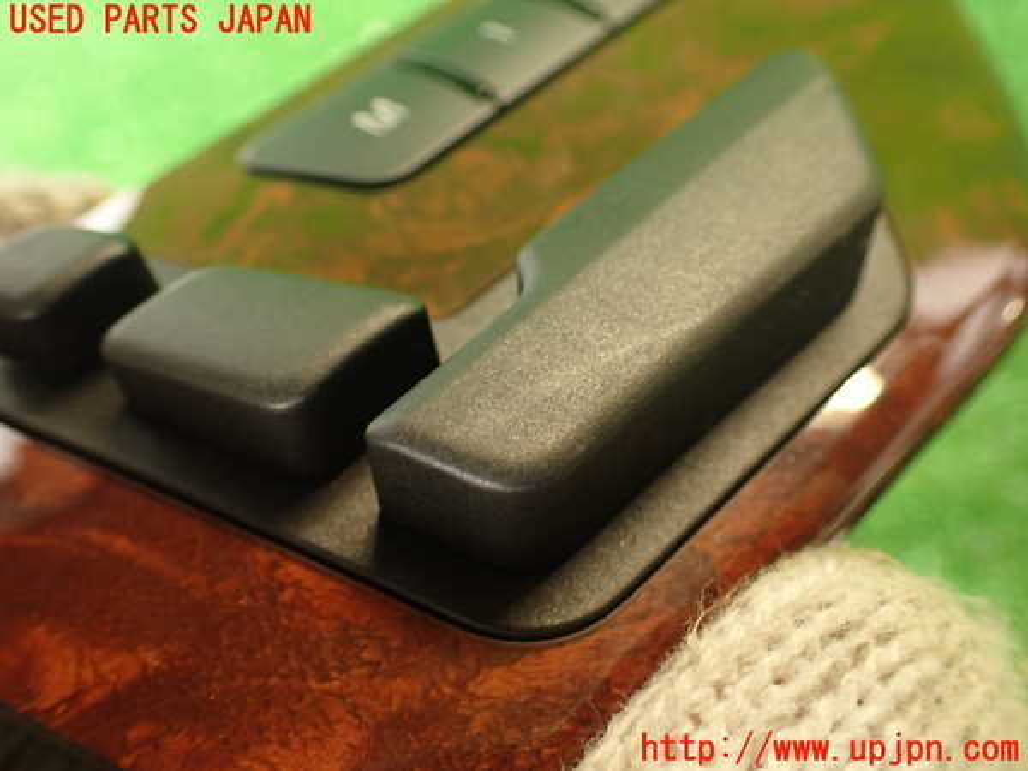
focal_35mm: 32
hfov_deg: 56.8
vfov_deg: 44.2
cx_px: 514
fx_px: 950
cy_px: 386
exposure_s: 1/30
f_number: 2.4
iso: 400
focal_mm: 5.79
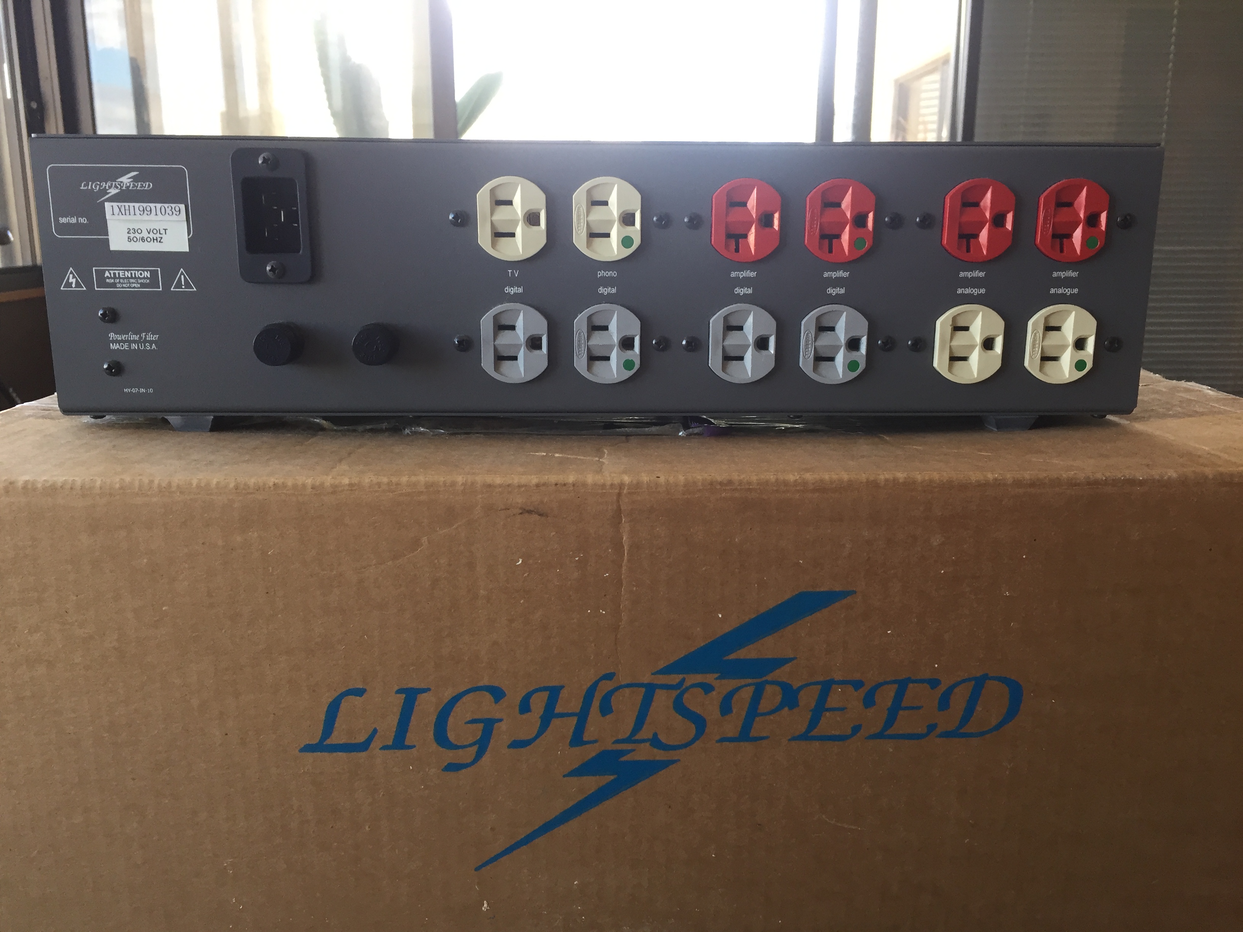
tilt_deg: -11.8
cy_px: 466
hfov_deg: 61.7
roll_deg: +0.5
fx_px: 1041
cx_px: 622
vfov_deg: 48.2
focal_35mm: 29
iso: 40
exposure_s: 1/33
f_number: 2.2
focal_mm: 4.15
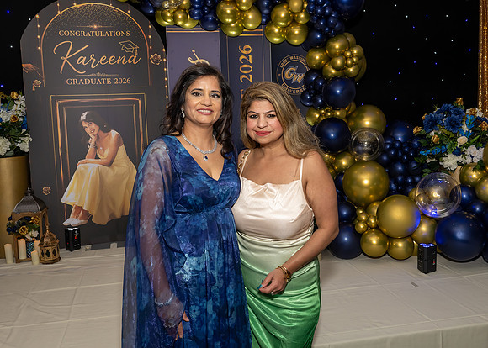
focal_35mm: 36
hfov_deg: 51.7
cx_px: 263
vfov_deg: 38.2
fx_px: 503
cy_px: 164
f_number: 8
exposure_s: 1/250
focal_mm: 31
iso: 800
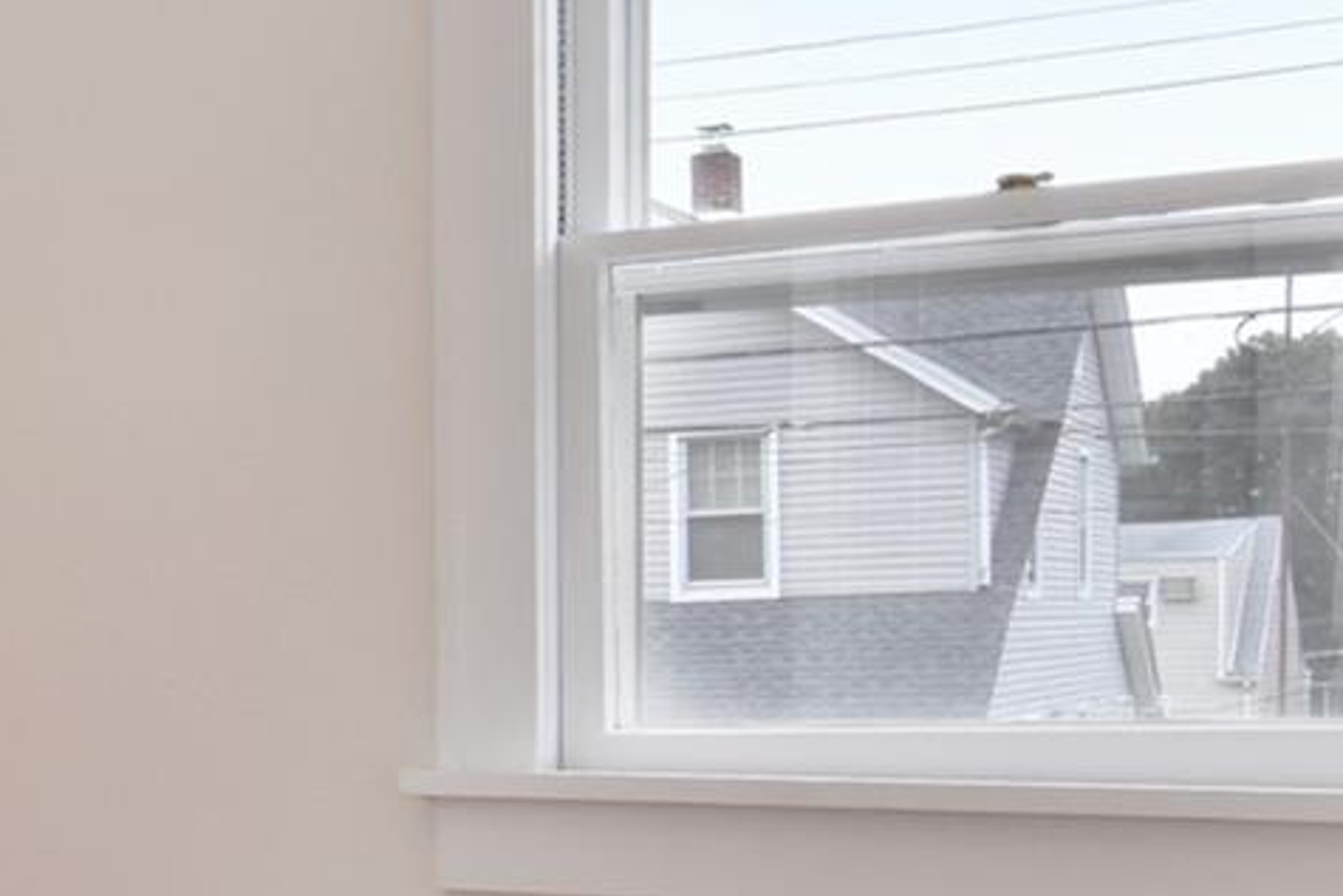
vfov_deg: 19.0
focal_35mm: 71
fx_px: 2655
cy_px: 657
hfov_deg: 24.6
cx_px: -416
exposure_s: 1/160
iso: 640
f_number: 11
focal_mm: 11
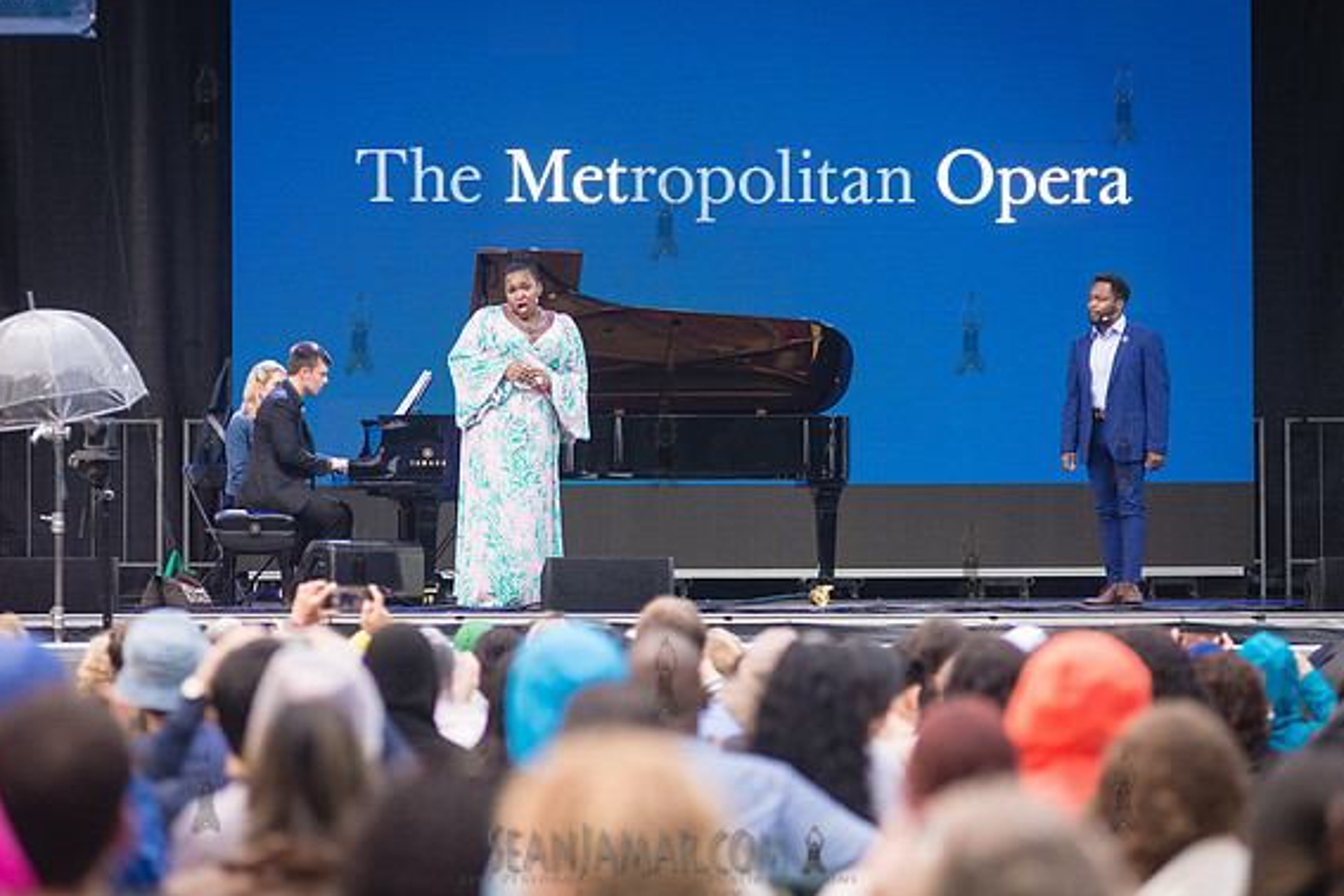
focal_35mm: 180
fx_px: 6719
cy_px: 447
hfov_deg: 11.4
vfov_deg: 7.6
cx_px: 664
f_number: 4
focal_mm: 170
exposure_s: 1/400
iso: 1600
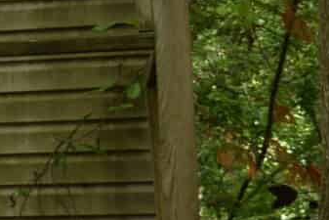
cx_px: -752
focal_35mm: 205
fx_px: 1874
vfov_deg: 6.7
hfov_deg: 8.1
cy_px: 190
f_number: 5
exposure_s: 1/100
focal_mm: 18
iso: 400
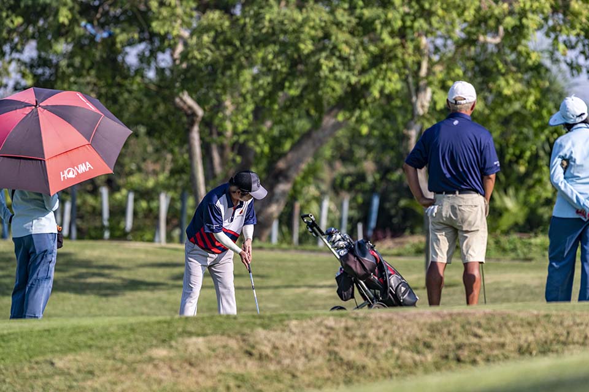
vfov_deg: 3.4
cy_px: 196
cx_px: 294
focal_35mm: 400
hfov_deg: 5.2
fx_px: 6544
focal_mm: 400
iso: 280
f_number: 5.6
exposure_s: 1/1600
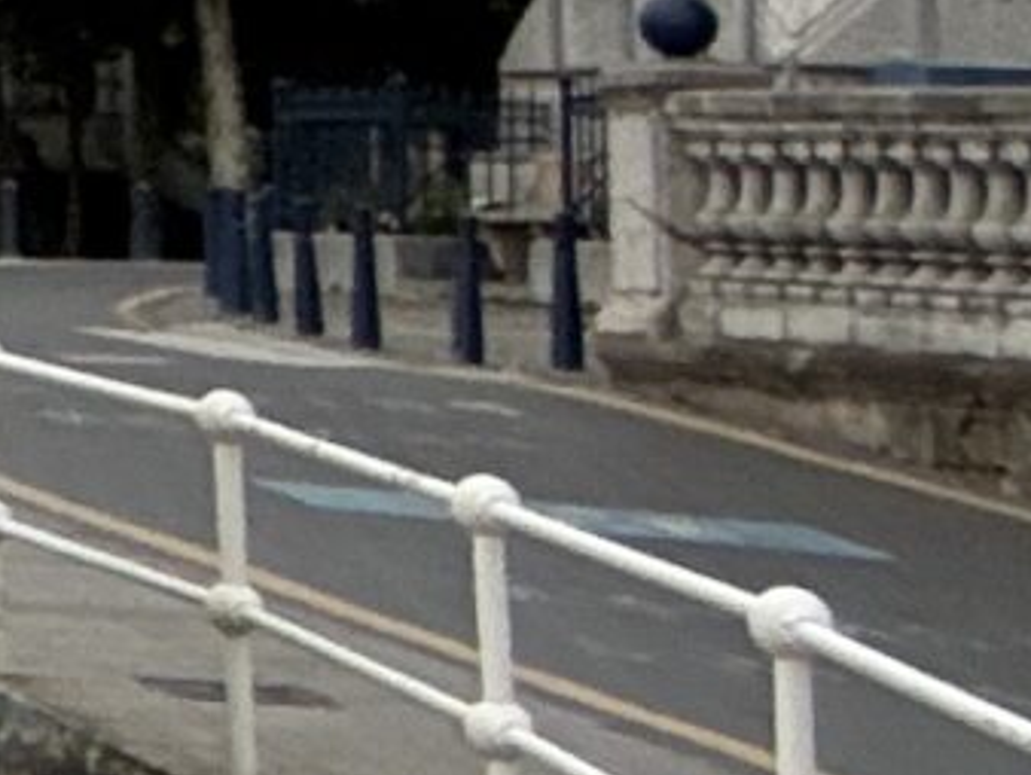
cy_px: -543
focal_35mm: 174
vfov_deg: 8.3
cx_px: -2794
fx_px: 5186
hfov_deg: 8.1
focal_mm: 2.69
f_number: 1.9
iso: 80
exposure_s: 1/120
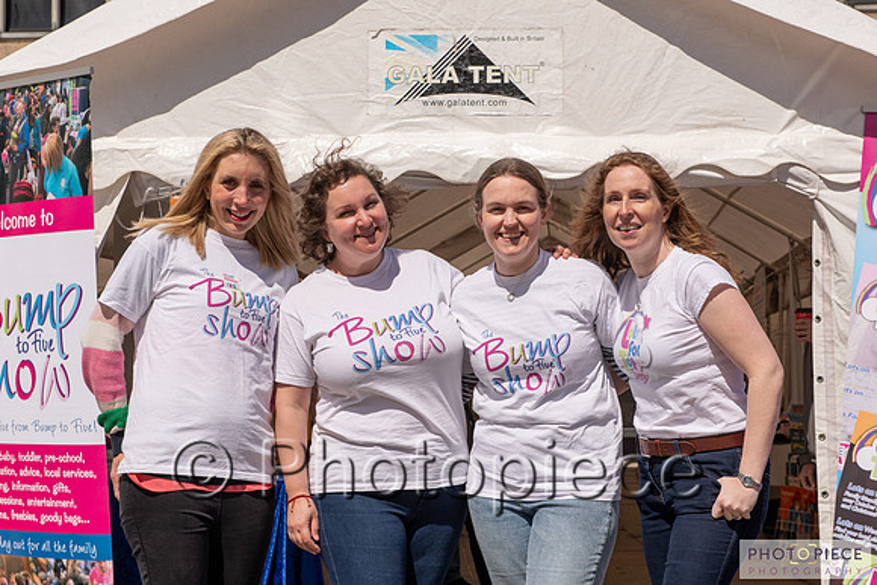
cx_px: 483
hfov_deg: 25.9
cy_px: 259
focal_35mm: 78
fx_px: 1902
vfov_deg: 17.5
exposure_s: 1/1000
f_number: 9
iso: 80
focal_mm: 70
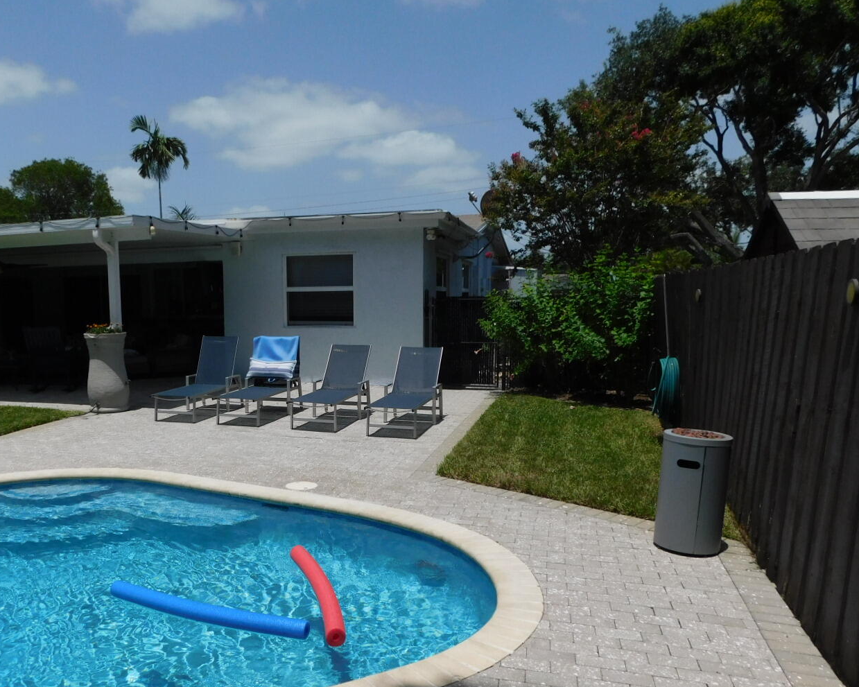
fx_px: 737
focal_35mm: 29
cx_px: 336
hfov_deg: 59.9
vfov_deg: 49.7
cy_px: 409
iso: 125
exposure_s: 1/1000
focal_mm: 4
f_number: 6
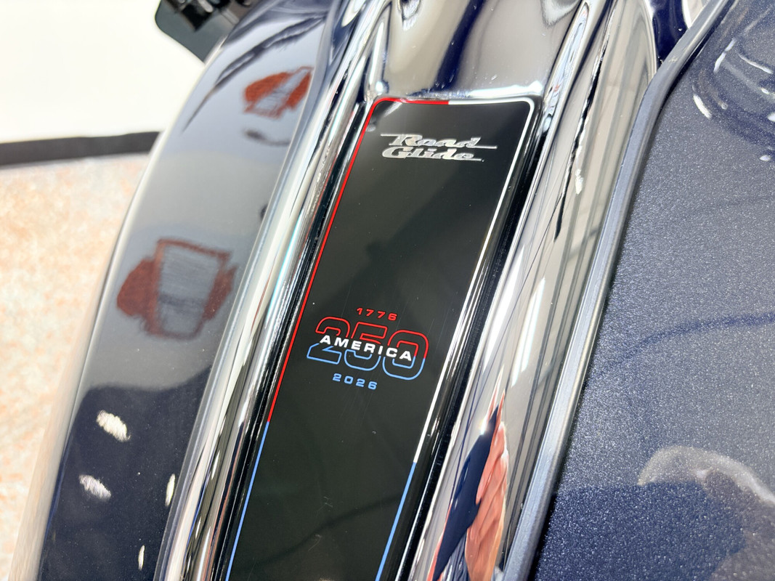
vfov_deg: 53.1
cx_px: 388
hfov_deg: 67.3
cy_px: 290
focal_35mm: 26
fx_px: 582
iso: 160
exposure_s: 1/120
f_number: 1.6
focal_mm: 5.96
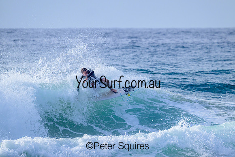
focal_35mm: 564
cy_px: 78
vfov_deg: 2.4
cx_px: 118
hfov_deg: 3.7
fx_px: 3683
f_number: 11
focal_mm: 550
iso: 1000
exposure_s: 1/2000
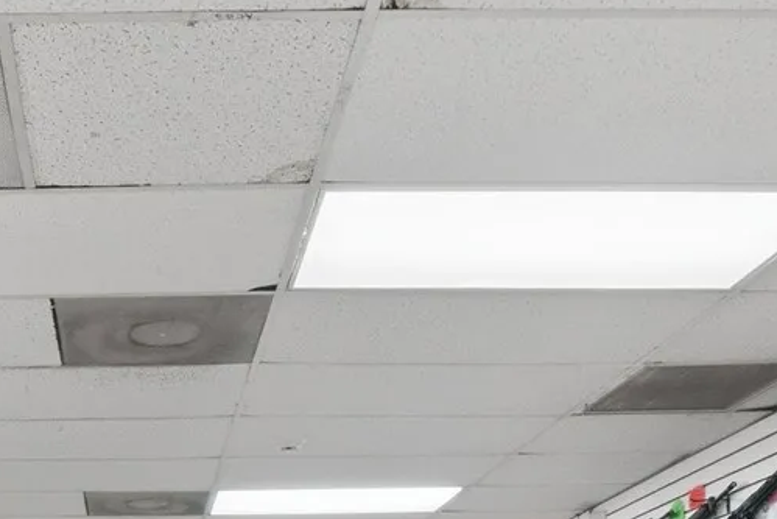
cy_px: 711
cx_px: 146
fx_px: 1156
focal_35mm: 54
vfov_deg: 22.1
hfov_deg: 35.8
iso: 200
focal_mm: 10.5
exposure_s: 1/40
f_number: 6.3
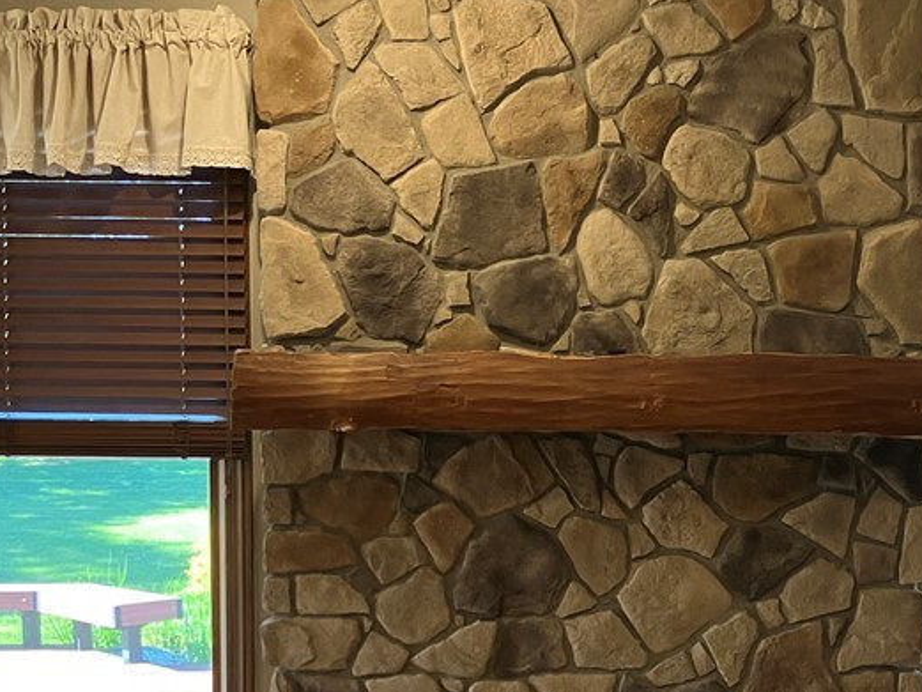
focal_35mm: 55
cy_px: 506
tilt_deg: -4.6
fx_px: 1465
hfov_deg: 34.5
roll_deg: -0.2
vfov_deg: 26.3
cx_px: 632
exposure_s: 1/60
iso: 160
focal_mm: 3.99
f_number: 1.8
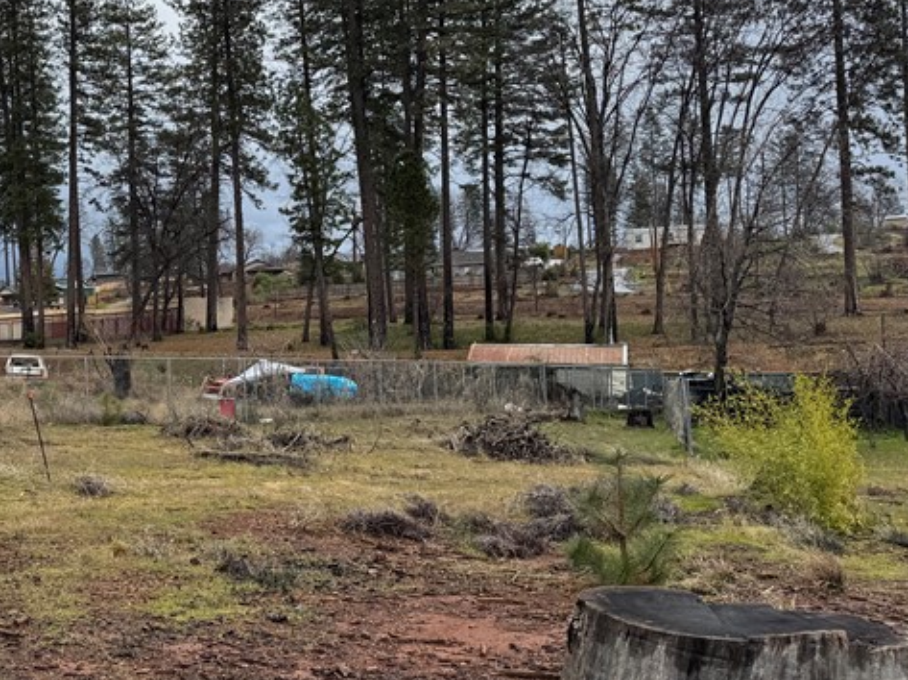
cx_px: 58
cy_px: 307
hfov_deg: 34.4
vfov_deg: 28.0
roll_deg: +3.7
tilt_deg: +1.4
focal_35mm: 52
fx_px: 1363
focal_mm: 6.76
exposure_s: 1/3802
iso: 80
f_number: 1.78
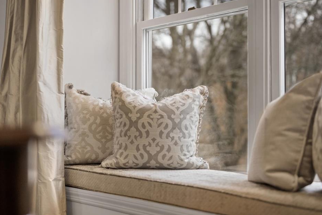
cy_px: 110
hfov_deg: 36.2
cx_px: 176
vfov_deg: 24.6
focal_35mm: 55
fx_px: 492
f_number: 1.8
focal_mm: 50
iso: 400
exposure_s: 1/250
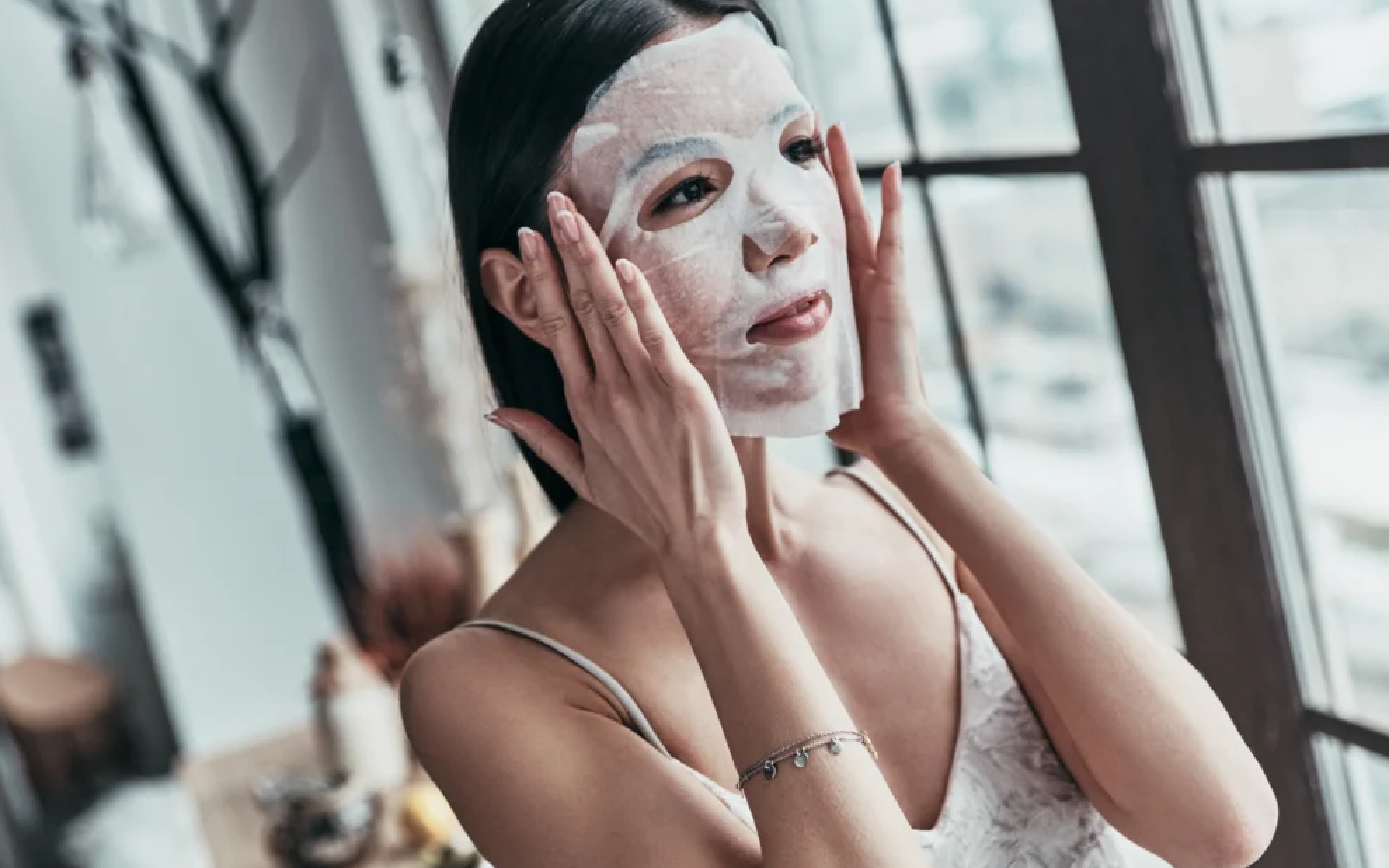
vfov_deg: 22.4
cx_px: 690
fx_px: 2196
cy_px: 417
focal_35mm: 58
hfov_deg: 35.1
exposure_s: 1/160
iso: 1000
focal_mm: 55
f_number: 3.2
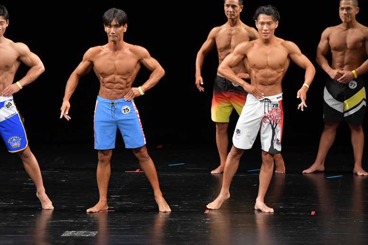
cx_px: 184
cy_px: 122
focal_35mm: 270
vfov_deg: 5.1
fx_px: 2759
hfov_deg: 7.6
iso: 3200
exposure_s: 1/400
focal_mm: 180
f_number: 5.6
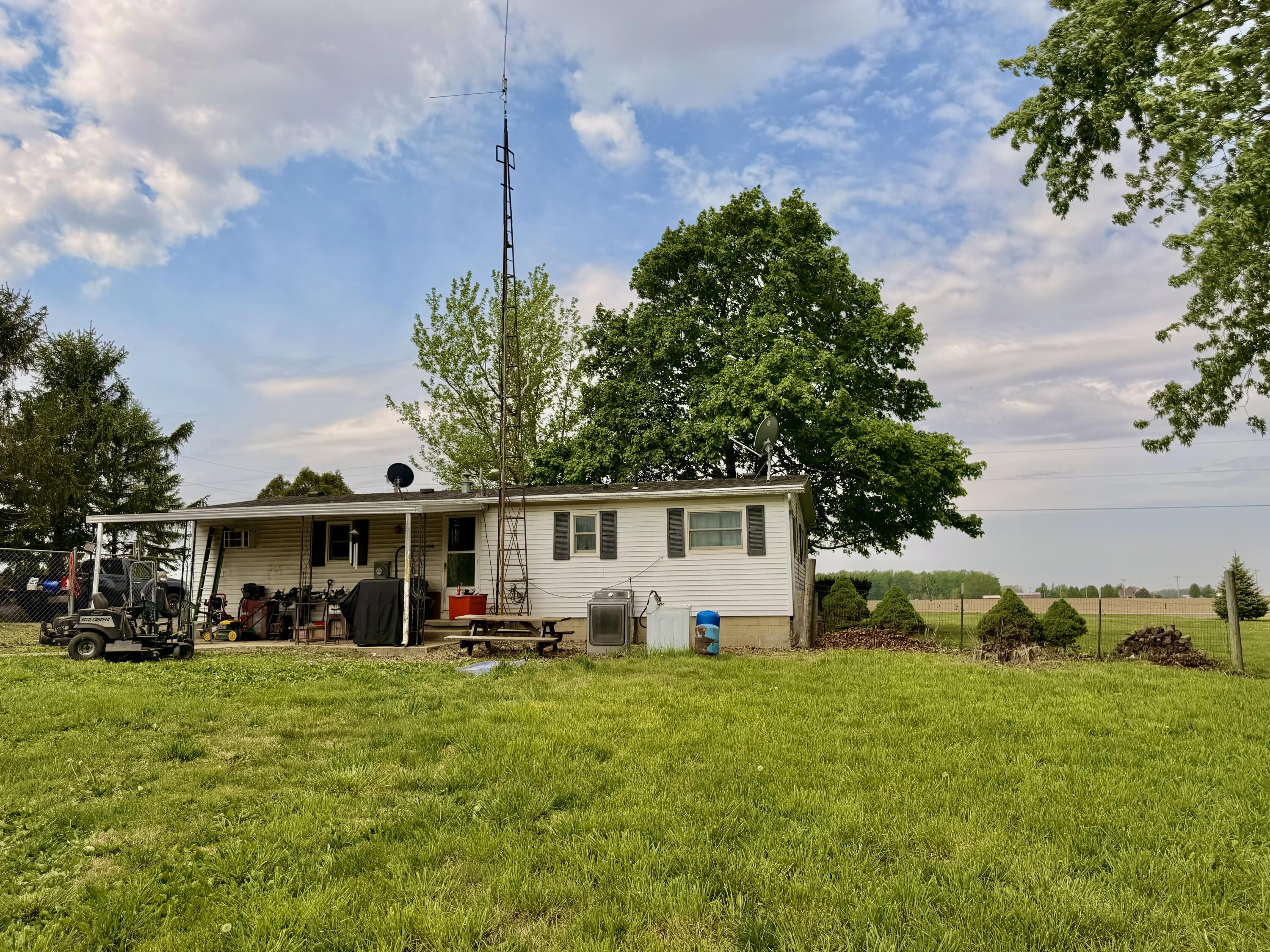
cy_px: 476
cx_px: 635
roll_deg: +0.2
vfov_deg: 56.8
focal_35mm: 24
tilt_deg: +8.3
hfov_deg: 71.6
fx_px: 881
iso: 80
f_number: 1.78
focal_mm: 6.76
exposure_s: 1/6173
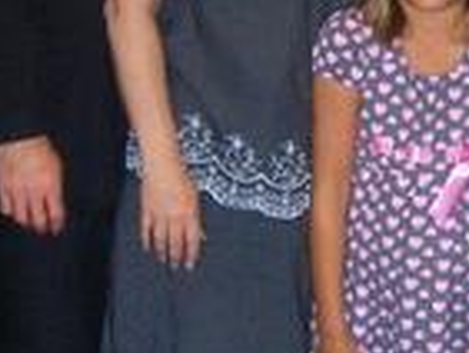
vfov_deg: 10.2
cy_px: 107
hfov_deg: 13.3
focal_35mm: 145
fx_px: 1966
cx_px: 512
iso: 200
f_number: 2.9
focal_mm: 5.7
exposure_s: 1/60.1
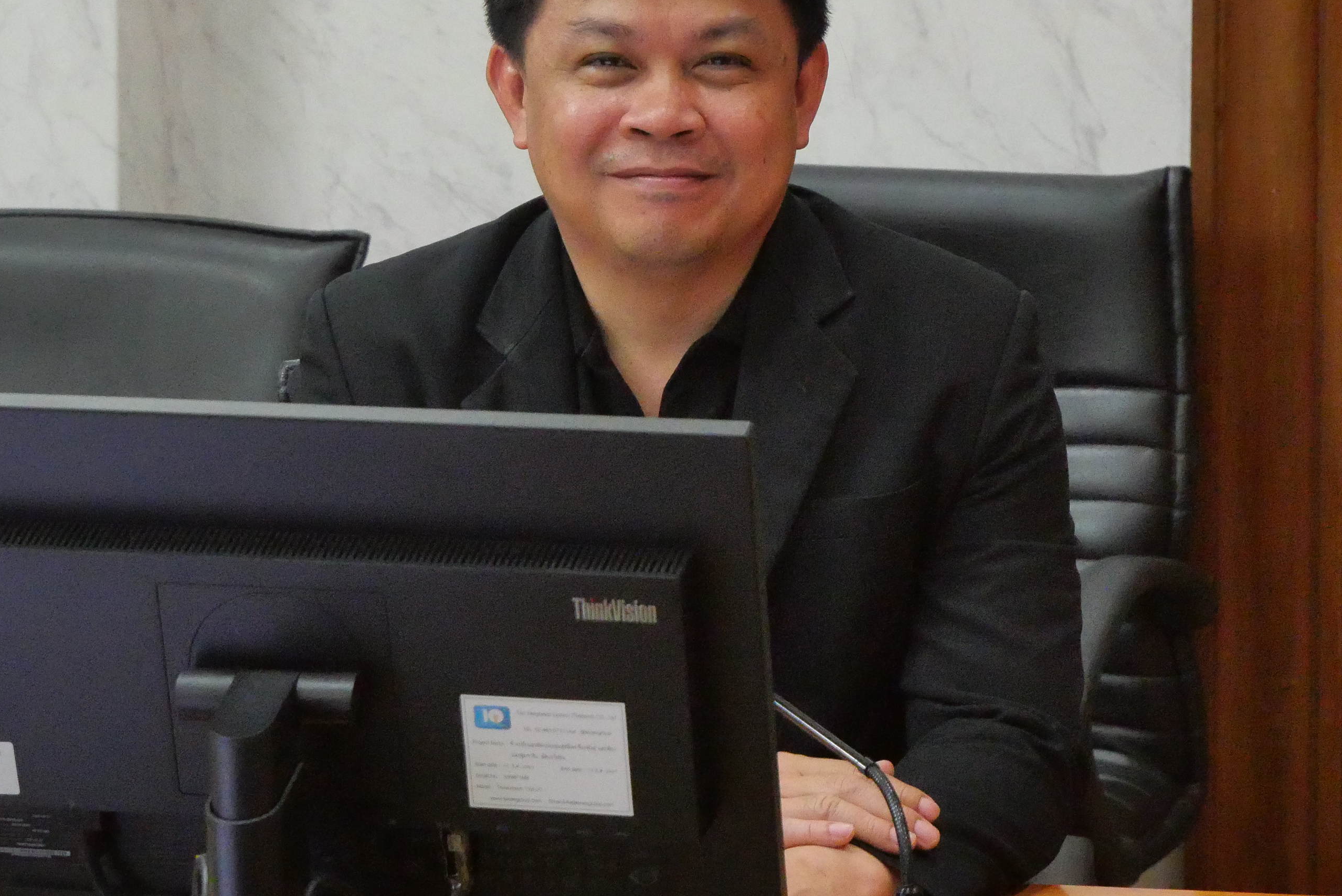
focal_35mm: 180
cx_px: 541
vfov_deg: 7.6
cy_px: 355
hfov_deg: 11.4
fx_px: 6714
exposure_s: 1/125
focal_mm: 60
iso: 6400
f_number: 5.6
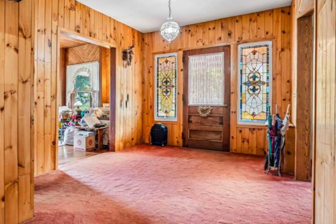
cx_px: 100
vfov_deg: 55.1
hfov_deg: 72.7
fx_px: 215
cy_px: 105
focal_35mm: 23
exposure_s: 1/15
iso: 320
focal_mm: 16
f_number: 8
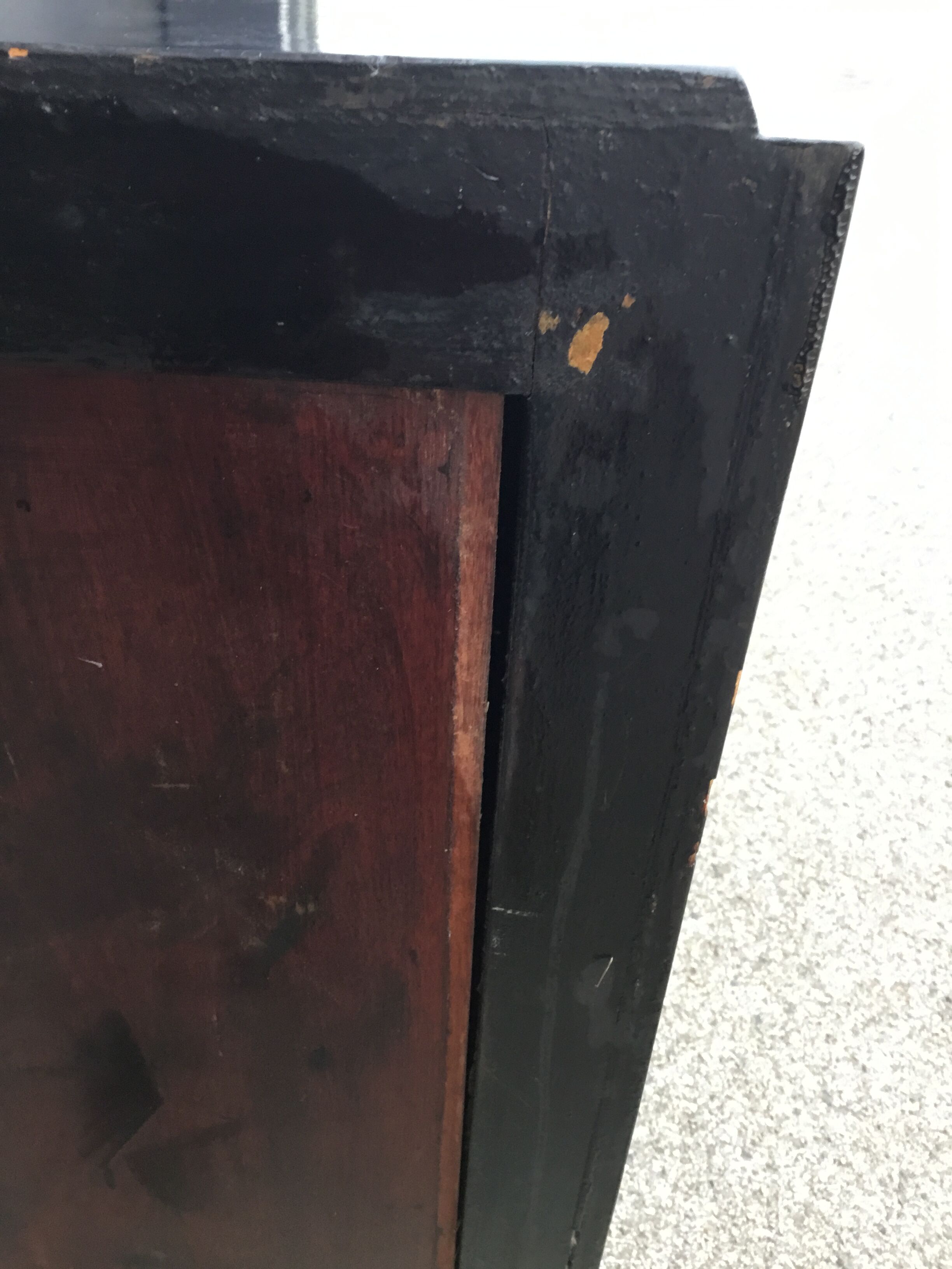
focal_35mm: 31
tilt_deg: -37.1
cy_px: 634
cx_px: 476
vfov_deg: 58.4
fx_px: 1137
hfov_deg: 45.4
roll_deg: -1.8
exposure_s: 1/33
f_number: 2.4
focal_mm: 3.3
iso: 125
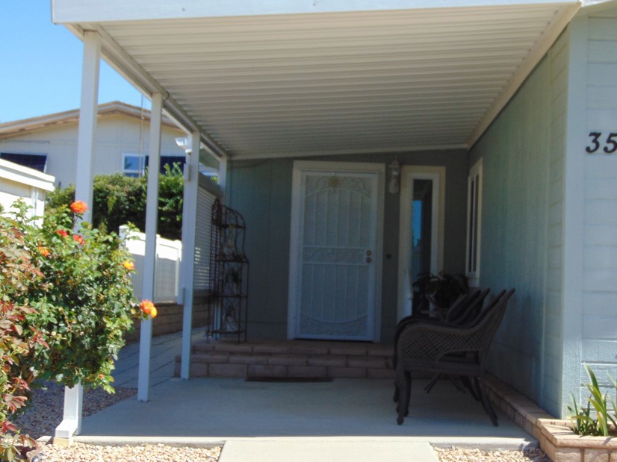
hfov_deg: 31.1
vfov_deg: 23.6
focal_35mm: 62
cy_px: 217
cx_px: 368
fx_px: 1105
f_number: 3.5
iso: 80
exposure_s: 1/500
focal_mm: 9
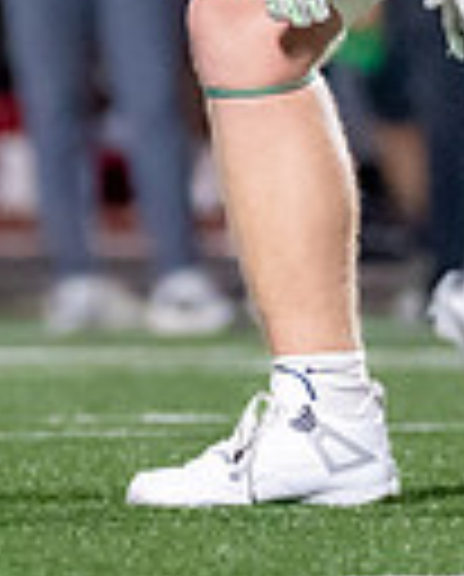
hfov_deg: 0.9
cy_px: -296
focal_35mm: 1648
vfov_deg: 1.2
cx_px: 178
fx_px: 28189
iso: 3200
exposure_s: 1/1250
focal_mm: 200
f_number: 2.8
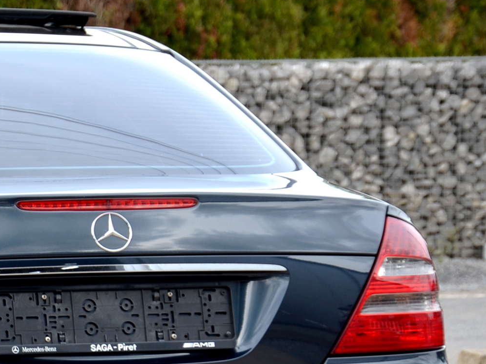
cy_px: 303
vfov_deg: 6.0
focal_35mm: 248
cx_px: -53
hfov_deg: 7.9
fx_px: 3482
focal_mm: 70
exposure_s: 1/160
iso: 200
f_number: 6.3
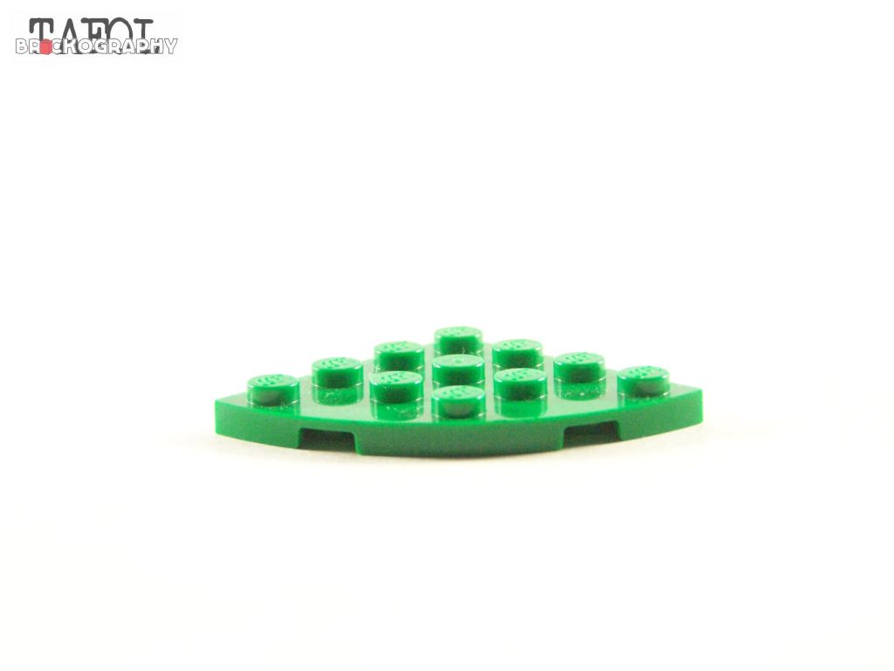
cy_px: 336
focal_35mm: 117
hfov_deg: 16.8
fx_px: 3022
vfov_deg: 12.7
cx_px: 447
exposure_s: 1/45
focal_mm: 19.4
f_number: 3.2
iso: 400
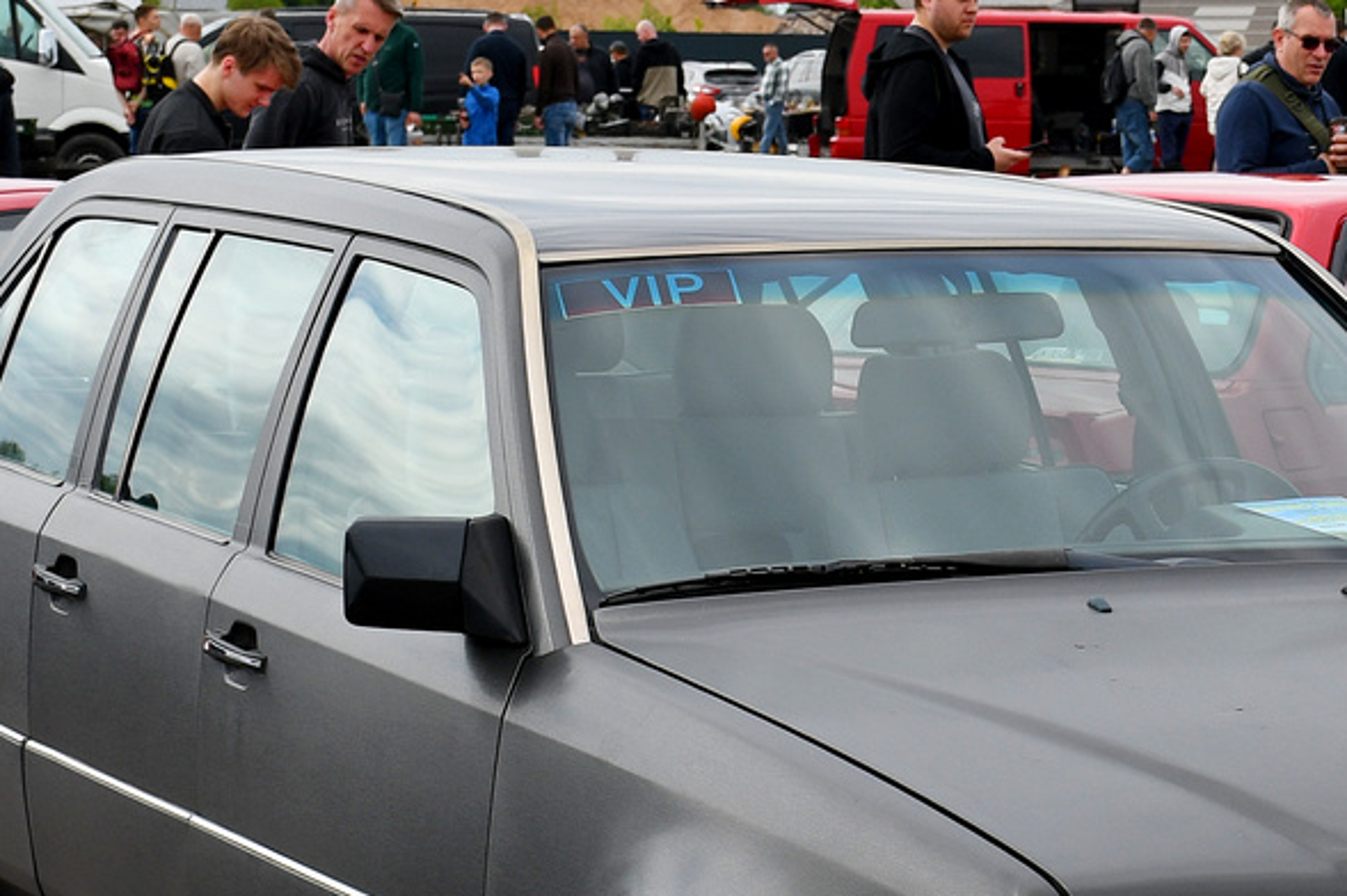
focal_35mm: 106
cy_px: 731
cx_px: 1082
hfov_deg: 19.1
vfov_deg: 12.8
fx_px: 3964
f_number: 6.3
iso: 200
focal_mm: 32
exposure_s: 1/800
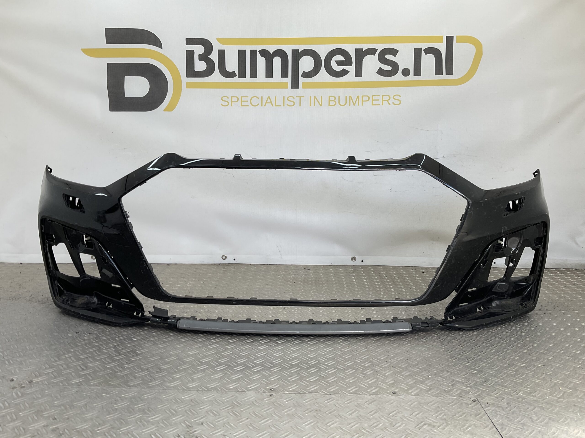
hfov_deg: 61.7
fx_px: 490
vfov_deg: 48.2
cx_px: 292
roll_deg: -1.7
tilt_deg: -9.5
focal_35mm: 29
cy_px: 219
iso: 16
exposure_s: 1/235
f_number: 1.8
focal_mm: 3
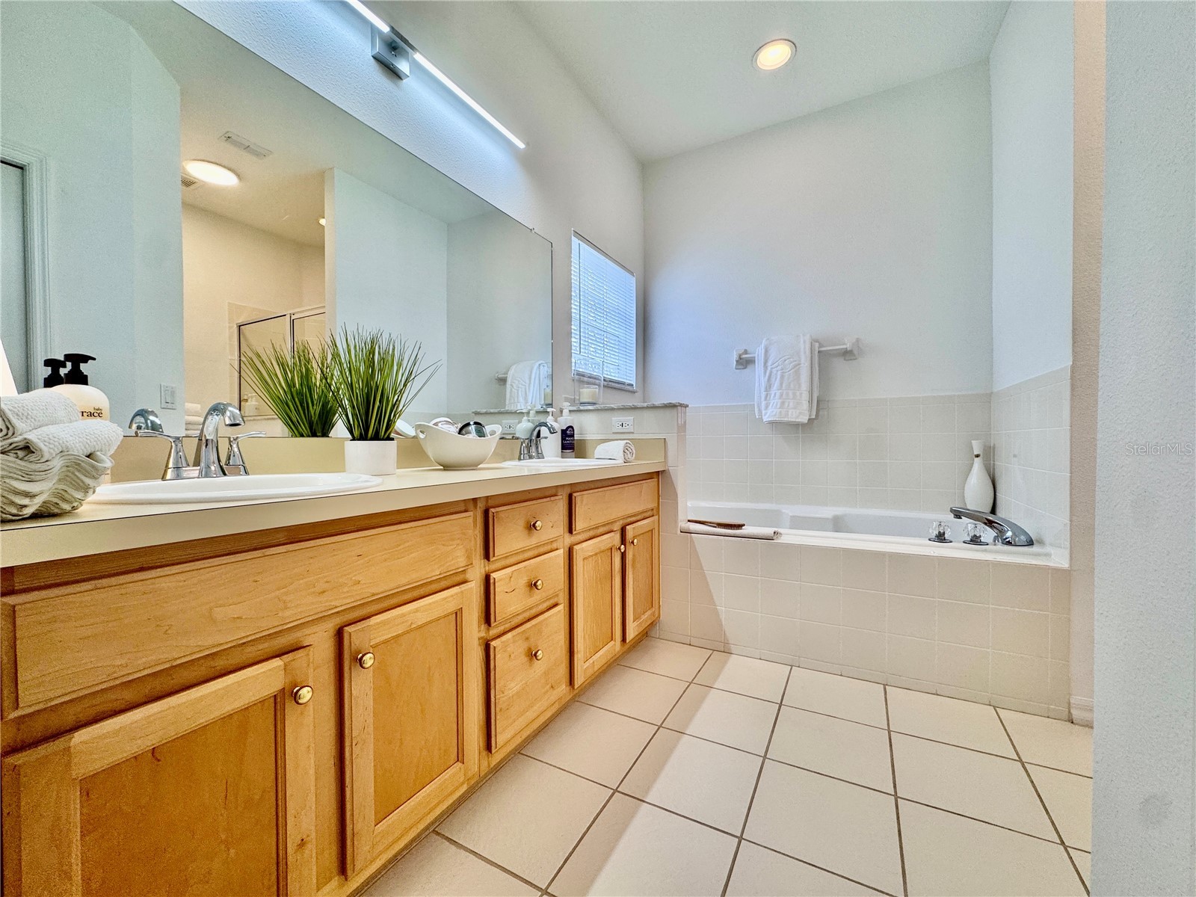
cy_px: 448
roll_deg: +0.2
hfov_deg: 102.1
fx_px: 484
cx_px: 598
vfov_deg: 85.7
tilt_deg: -1.5
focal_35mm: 14
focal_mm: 2.22
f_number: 2.2
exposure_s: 1/120
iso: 80
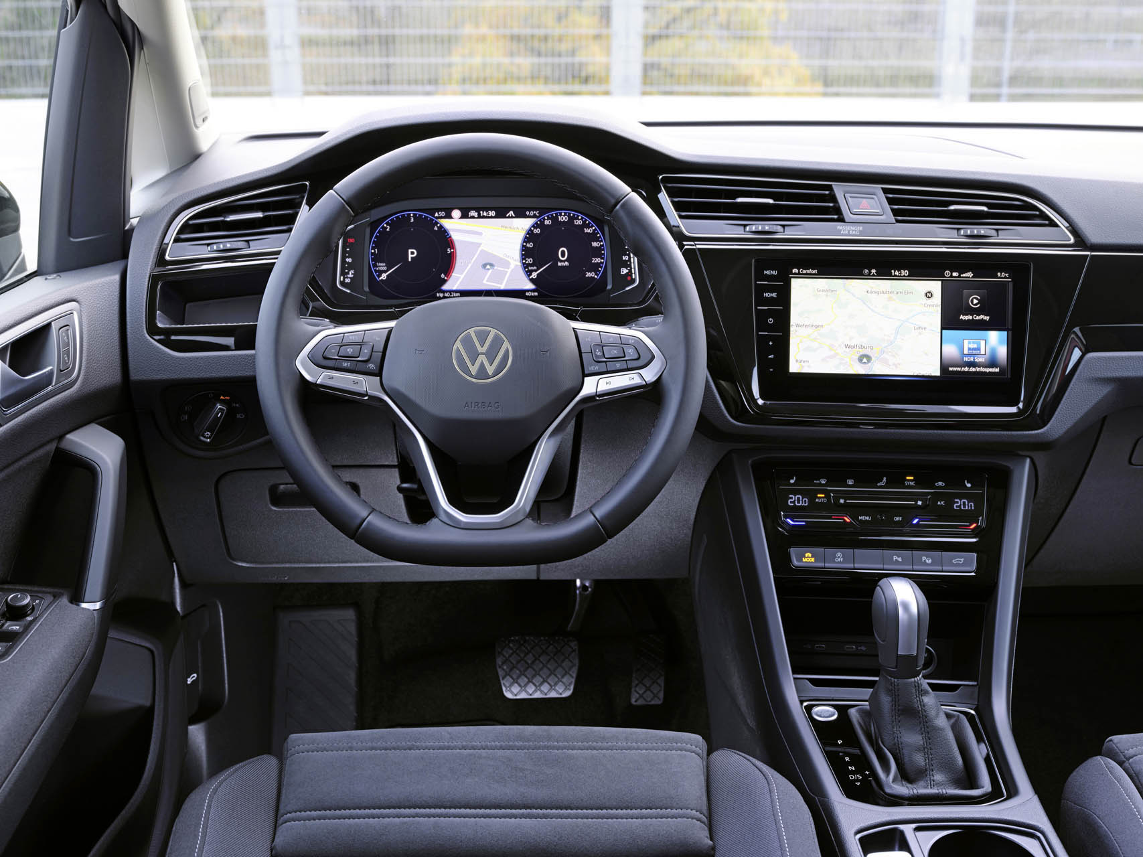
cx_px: 572
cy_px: 428
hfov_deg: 41.2
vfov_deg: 31.5
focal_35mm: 46
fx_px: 1519
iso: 125
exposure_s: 1/3
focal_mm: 58.6
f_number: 10
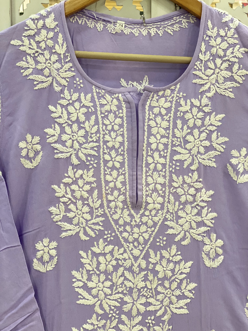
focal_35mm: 52
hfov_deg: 28.0
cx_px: 124
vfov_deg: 36.8
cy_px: 166
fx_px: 497
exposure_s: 1/100
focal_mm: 6
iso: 160
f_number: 2
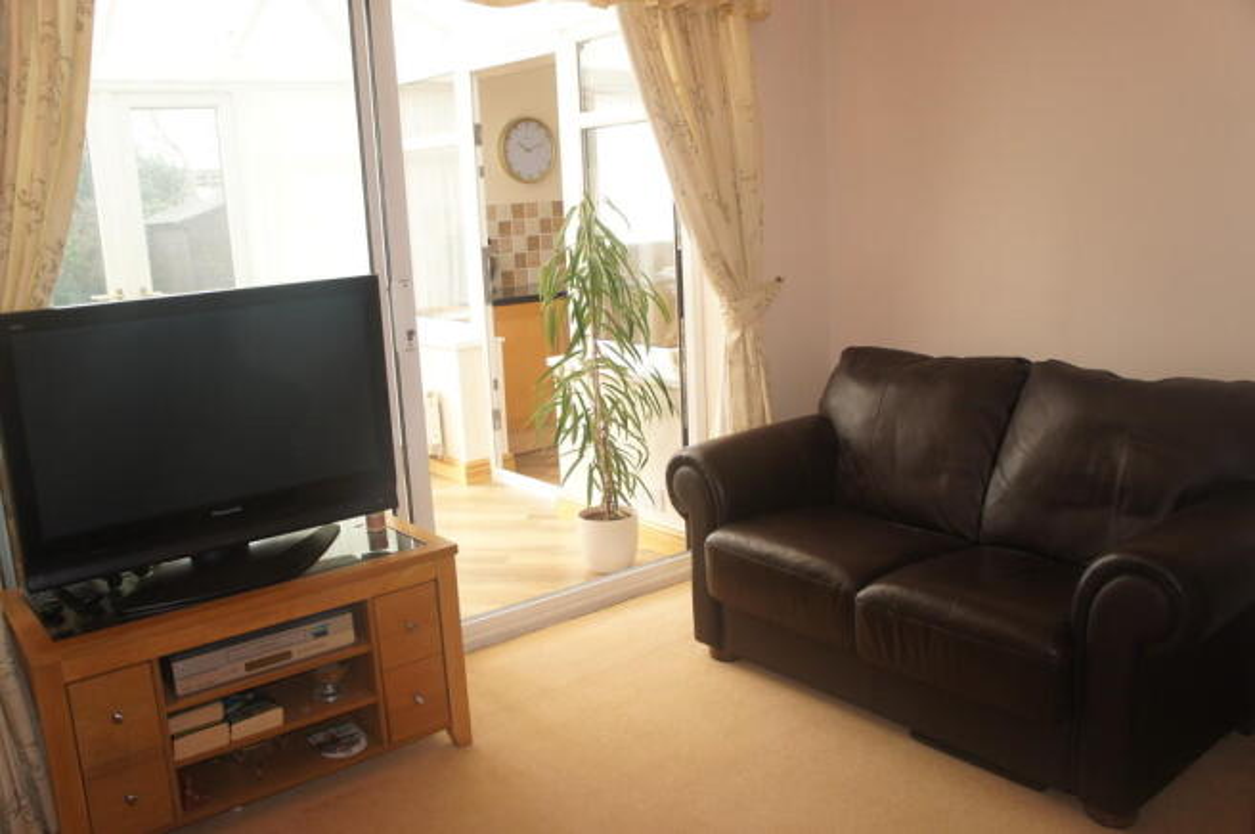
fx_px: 1045
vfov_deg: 43.5
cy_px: 417
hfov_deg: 62.0
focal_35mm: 30
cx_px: 628
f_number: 4
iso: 200
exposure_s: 1/60
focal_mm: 20
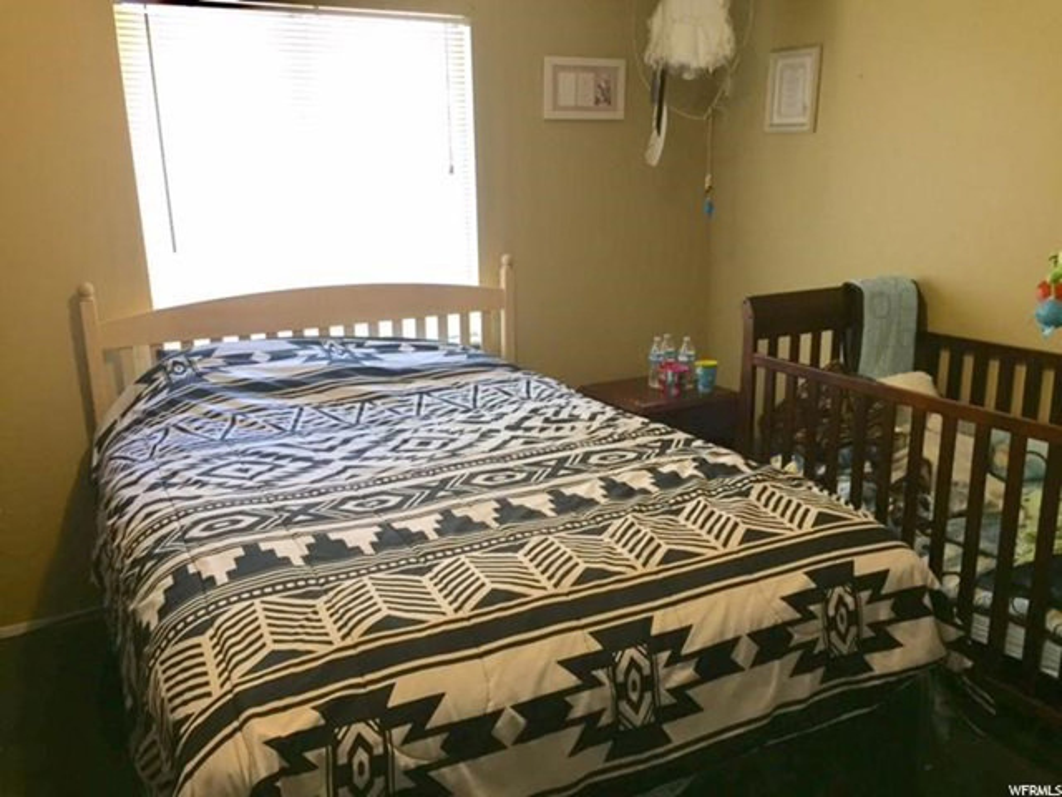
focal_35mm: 29
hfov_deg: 61.7
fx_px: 890
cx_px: 531
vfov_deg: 48.2
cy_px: 398
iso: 100
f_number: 2.2
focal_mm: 4.15
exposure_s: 1/30
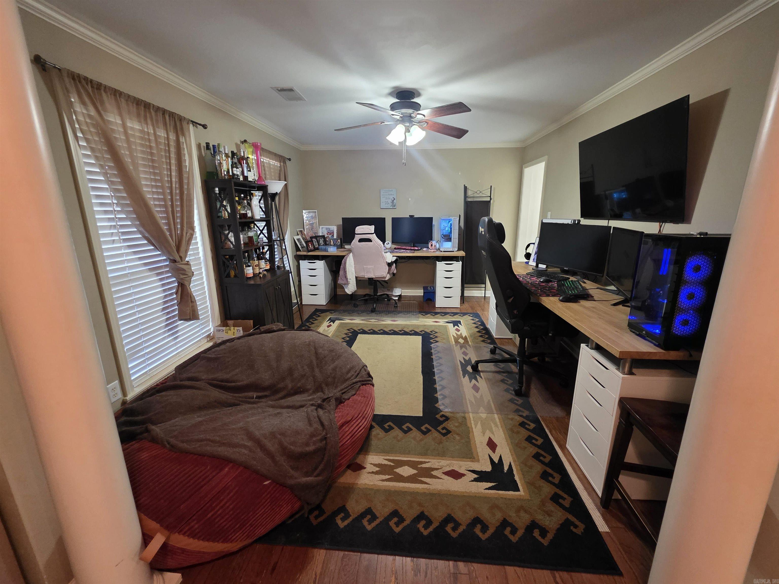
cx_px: 390
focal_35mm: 13
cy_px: 292
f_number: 1.9
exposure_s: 1/60
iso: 640
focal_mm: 2.2
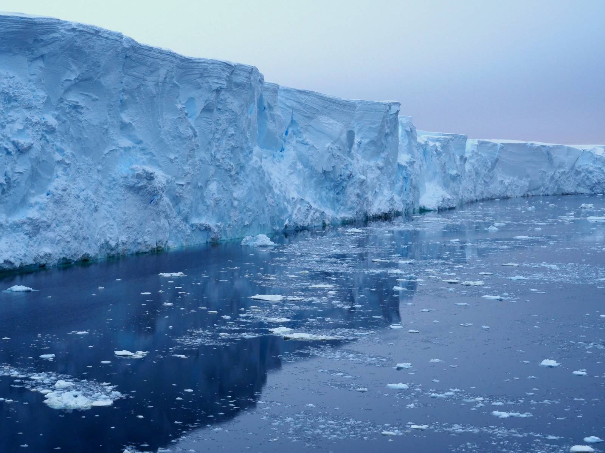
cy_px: 226
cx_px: 302
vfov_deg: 21.6
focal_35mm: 68
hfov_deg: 28.6
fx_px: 1188
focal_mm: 34
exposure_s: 1/125
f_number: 6.3
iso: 400
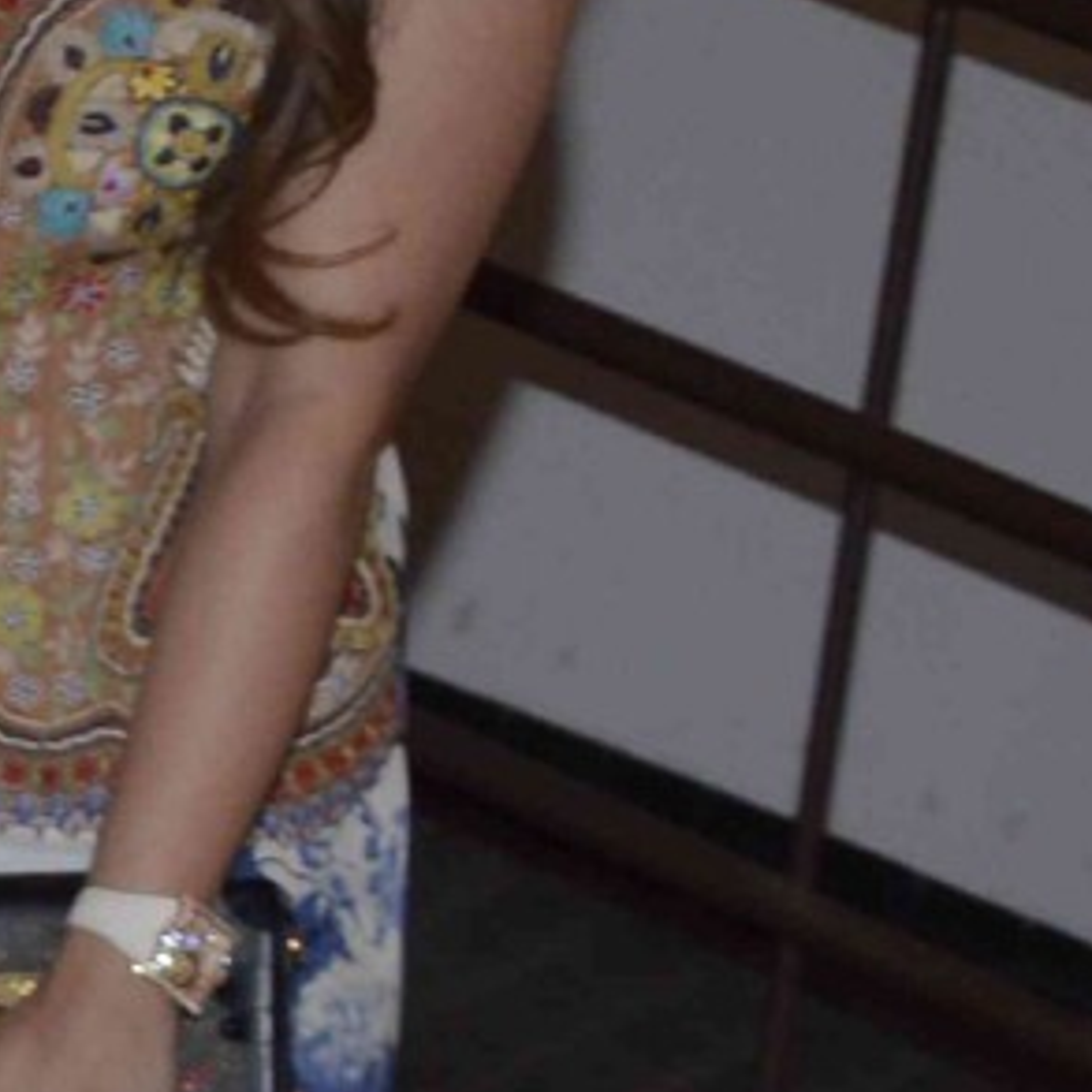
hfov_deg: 6.9
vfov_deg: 8.5
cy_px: 786
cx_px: -2974
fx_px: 7362
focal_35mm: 206
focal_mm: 21
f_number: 6.3
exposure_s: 1/250
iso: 400
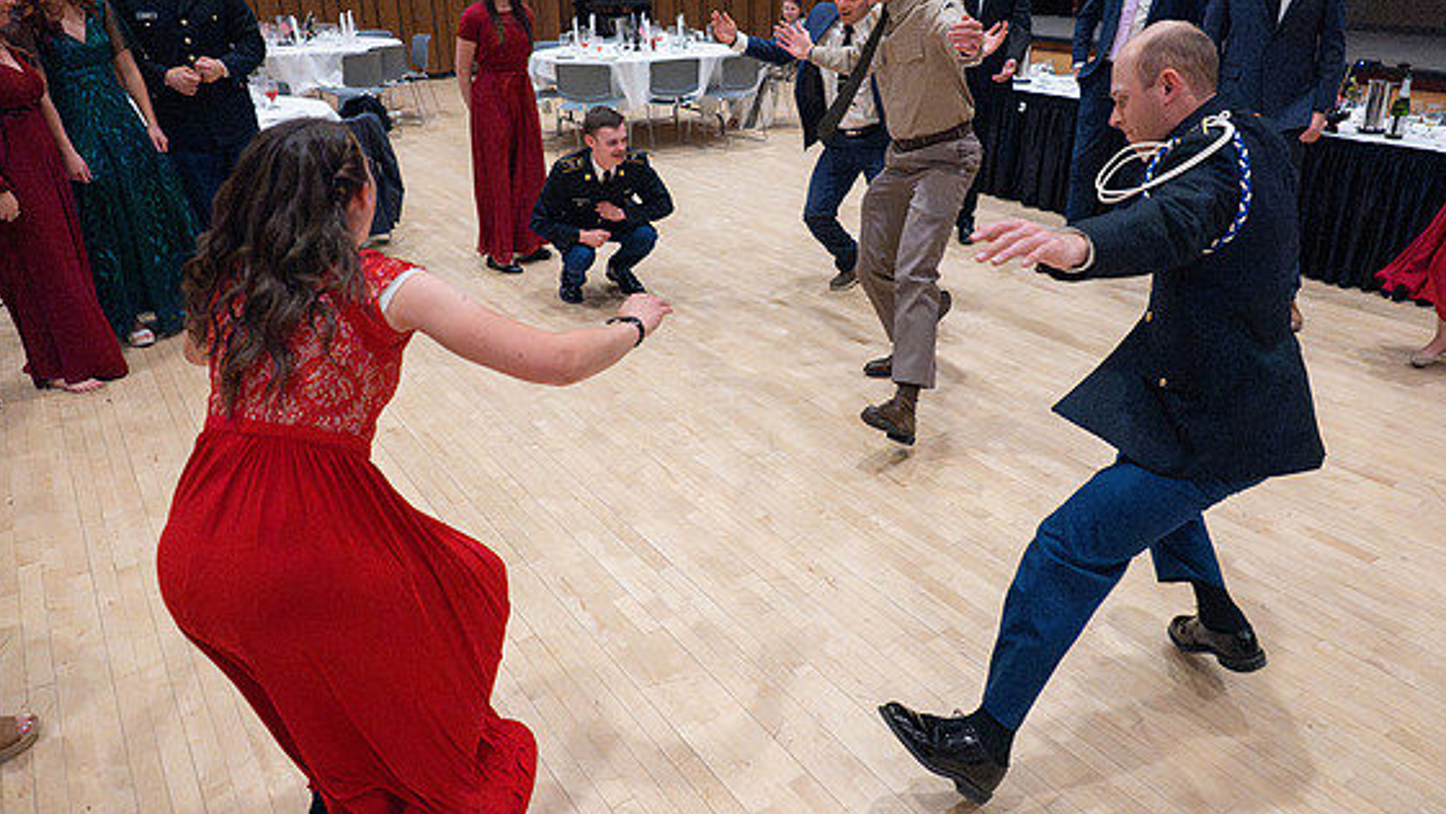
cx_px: 742
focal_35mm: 26
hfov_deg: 71.9
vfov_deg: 44.4
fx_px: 997
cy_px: 372
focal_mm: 24
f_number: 3.5
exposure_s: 1/400
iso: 20000
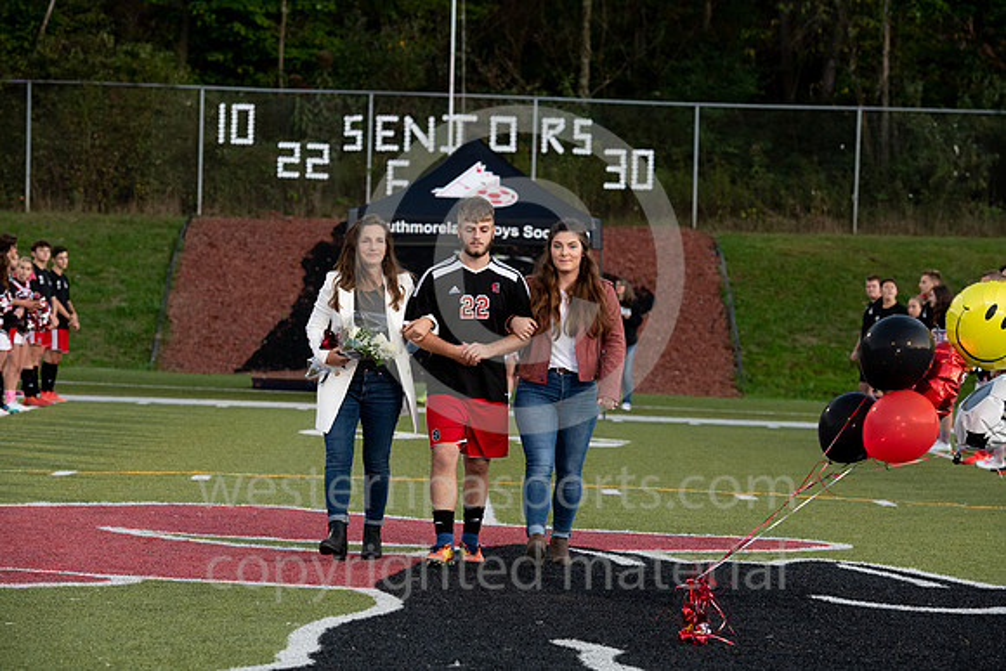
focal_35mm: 116
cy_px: 336
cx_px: 503
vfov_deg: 11.8
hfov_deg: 17.6
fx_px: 3242
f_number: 5.6
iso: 1000
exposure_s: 1/250
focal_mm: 116
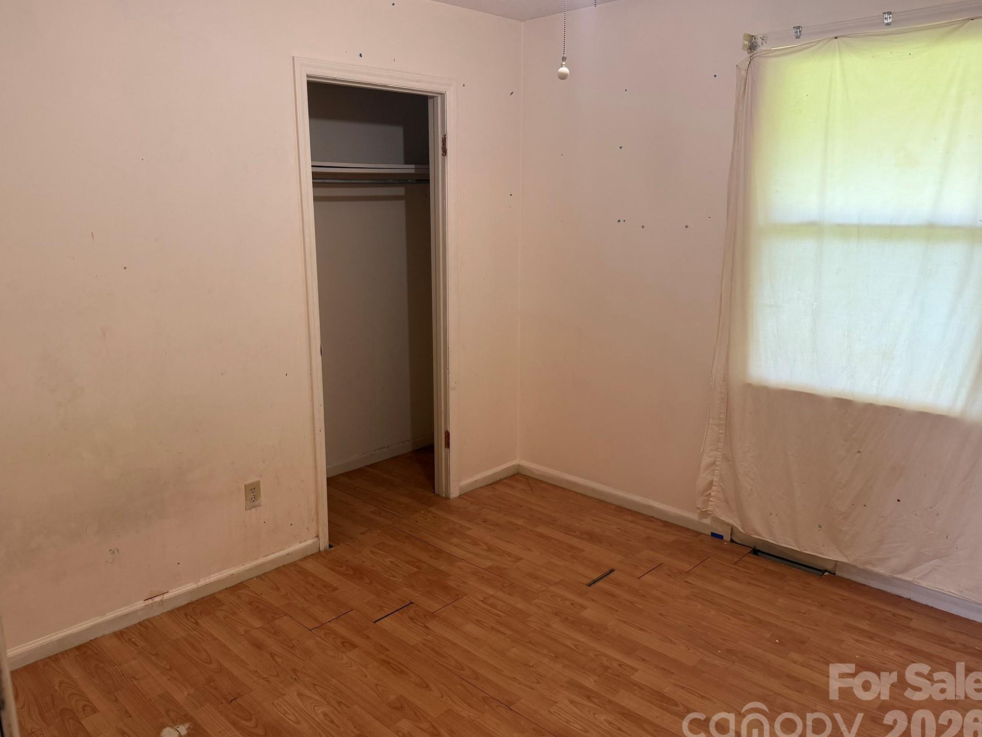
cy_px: 366
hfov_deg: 67.2
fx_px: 738
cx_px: 463
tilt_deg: -10.3
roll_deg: -0.2
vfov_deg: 53.1
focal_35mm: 26
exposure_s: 1/60
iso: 160
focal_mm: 6.76
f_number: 1.78
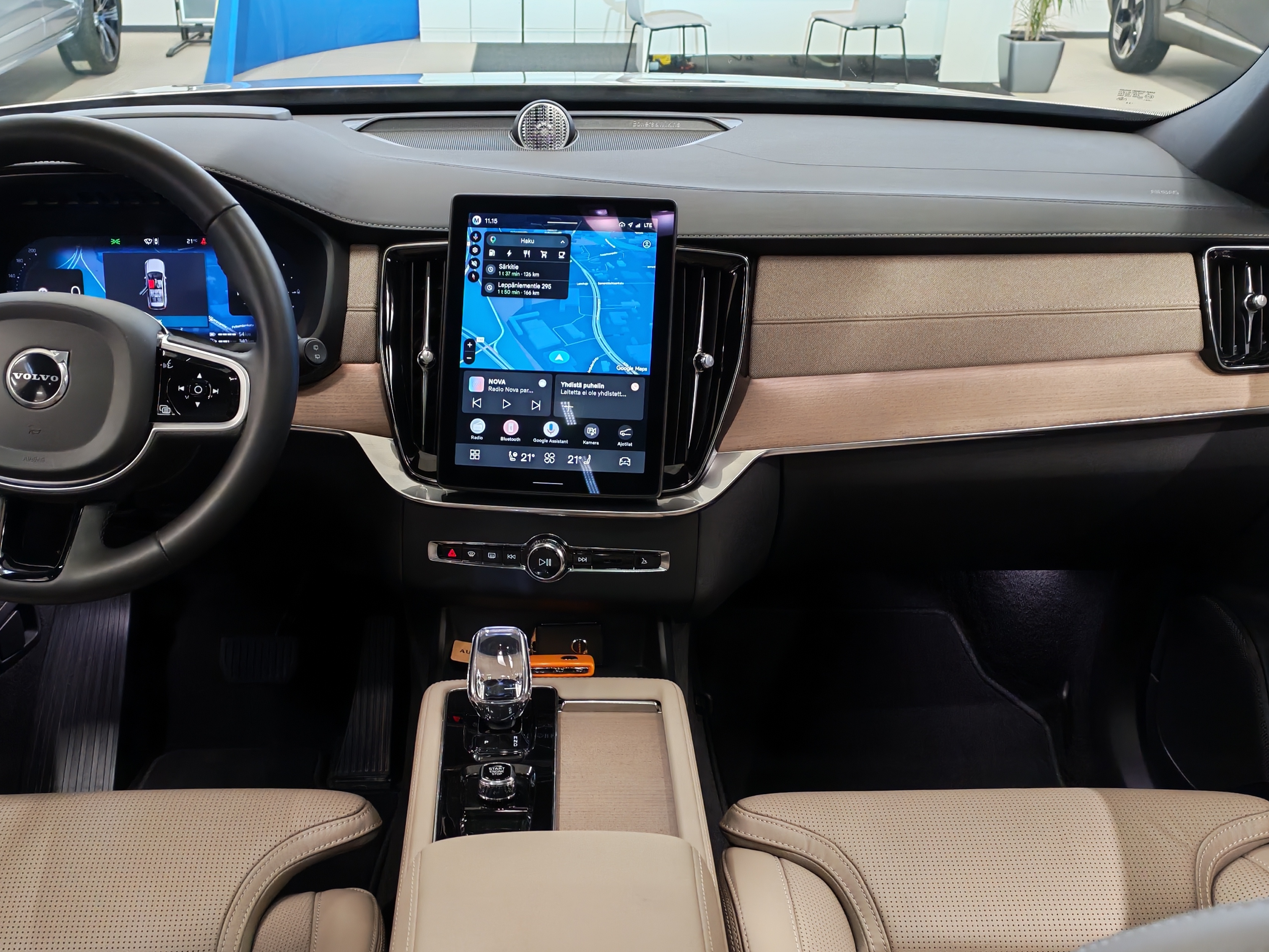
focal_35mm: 38
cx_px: 566
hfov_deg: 48.9
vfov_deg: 37.6
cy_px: 559
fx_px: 1393
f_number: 1.9
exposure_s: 1/50
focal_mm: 6.12
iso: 800
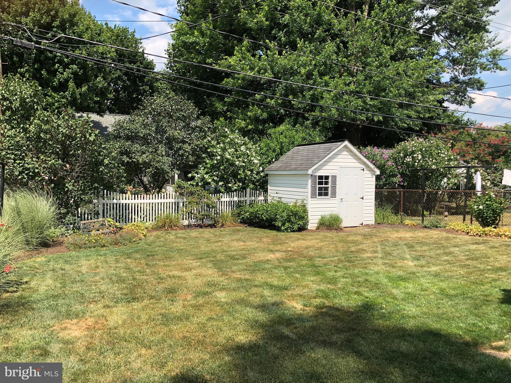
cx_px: 256
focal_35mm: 28
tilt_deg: -4.2
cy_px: 192
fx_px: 413
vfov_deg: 49.7
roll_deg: -0.2
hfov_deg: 63.4
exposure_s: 1/1091
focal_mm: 3.99
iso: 20
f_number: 1.8
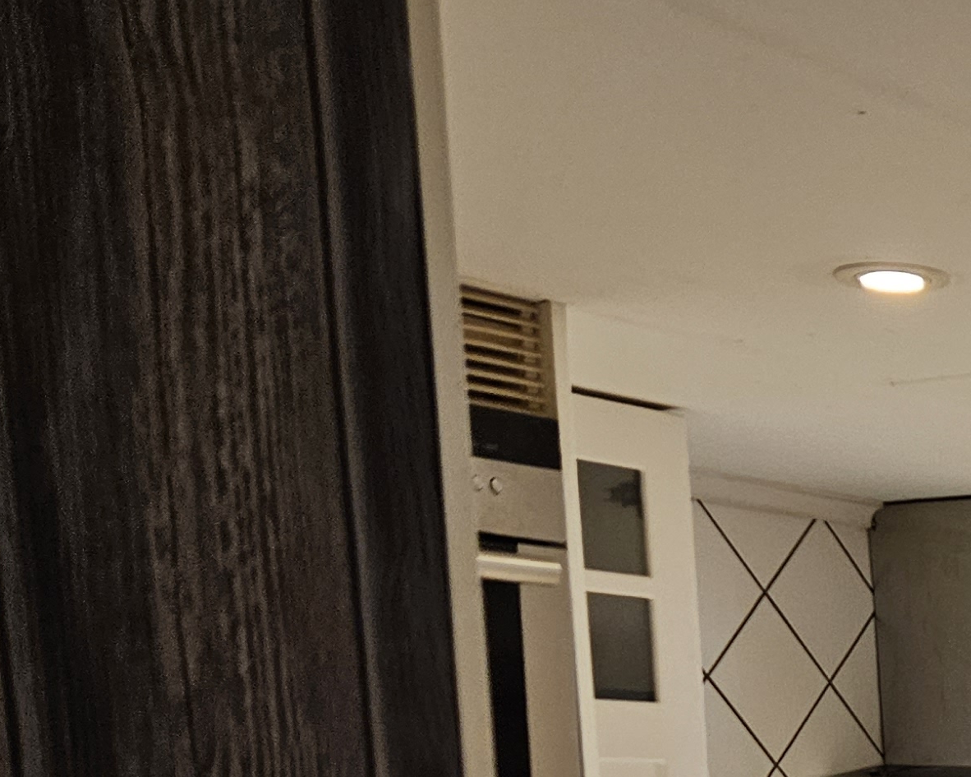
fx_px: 2184
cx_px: 1358
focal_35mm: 76
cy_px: 1173
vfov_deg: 18.0
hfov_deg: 21.8
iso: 200
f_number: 1.8
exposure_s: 1/100
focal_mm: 5.4
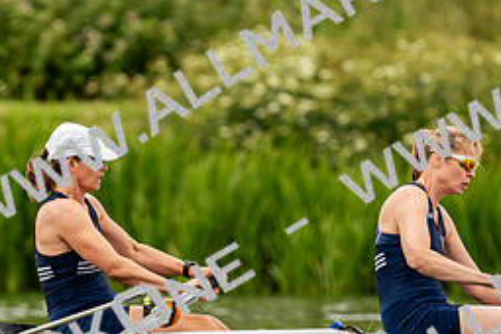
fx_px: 16393
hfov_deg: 1.8
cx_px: 196
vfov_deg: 1.2
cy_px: 237
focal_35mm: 1178
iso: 500
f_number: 6.3
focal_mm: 518
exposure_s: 1/2000
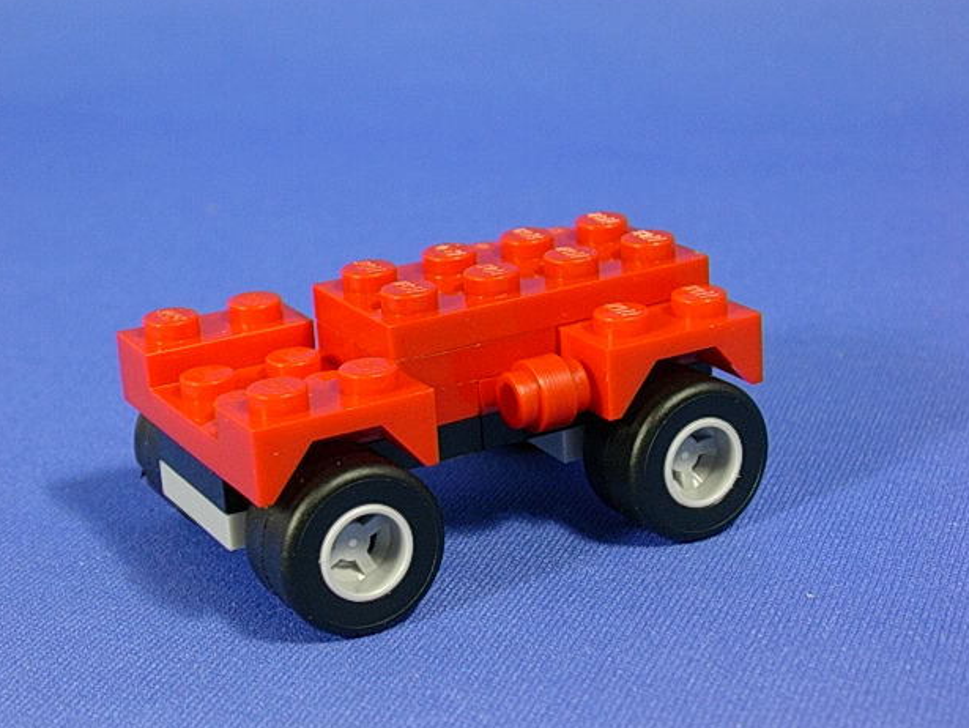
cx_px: 470
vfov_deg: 18.9
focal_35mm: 78
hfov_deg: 25.0
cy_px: 369
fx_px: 2185
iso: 70
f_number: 3.8
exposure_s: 1/5.3
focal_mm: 11.3
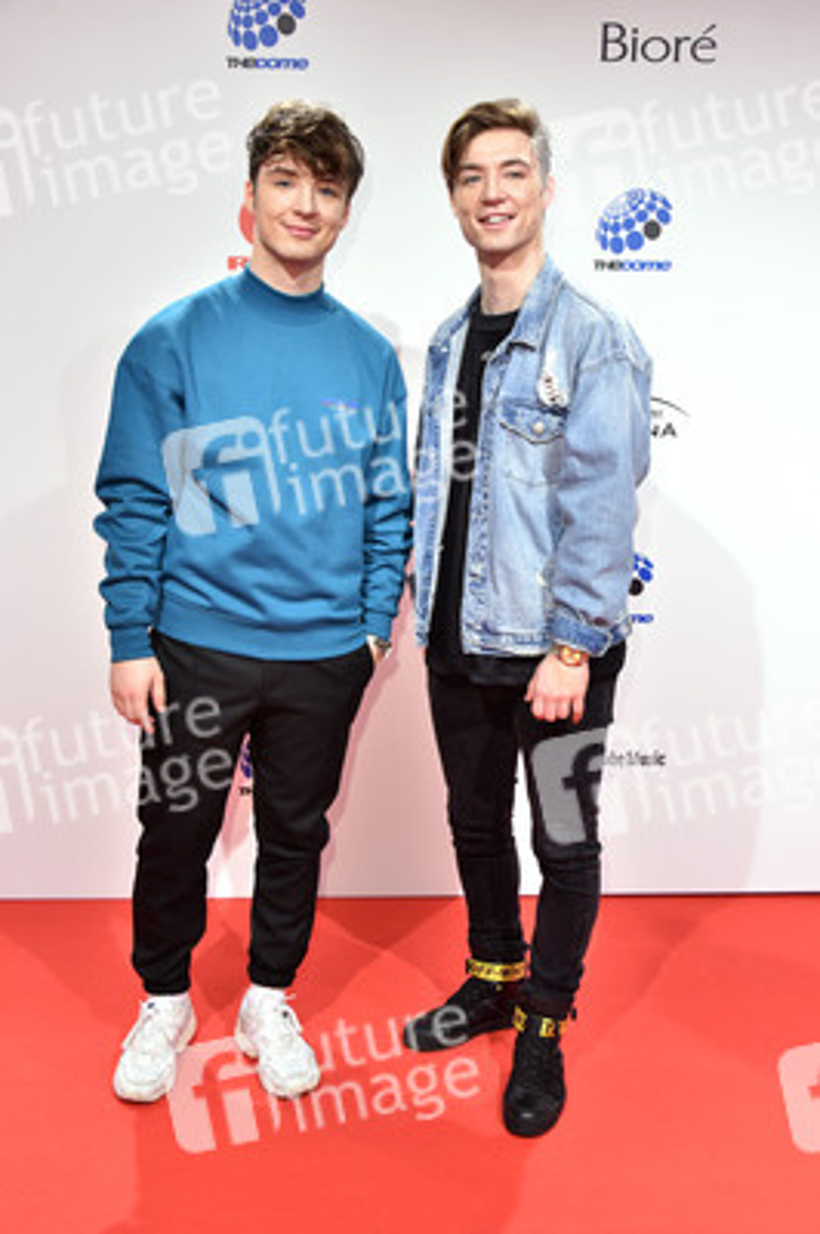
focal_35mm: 38
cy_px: 617
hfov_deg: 35.0
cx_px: 410
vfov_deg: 50.7
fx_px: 1300
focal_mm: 38
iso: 1600
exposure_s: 1/200
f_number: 5.6
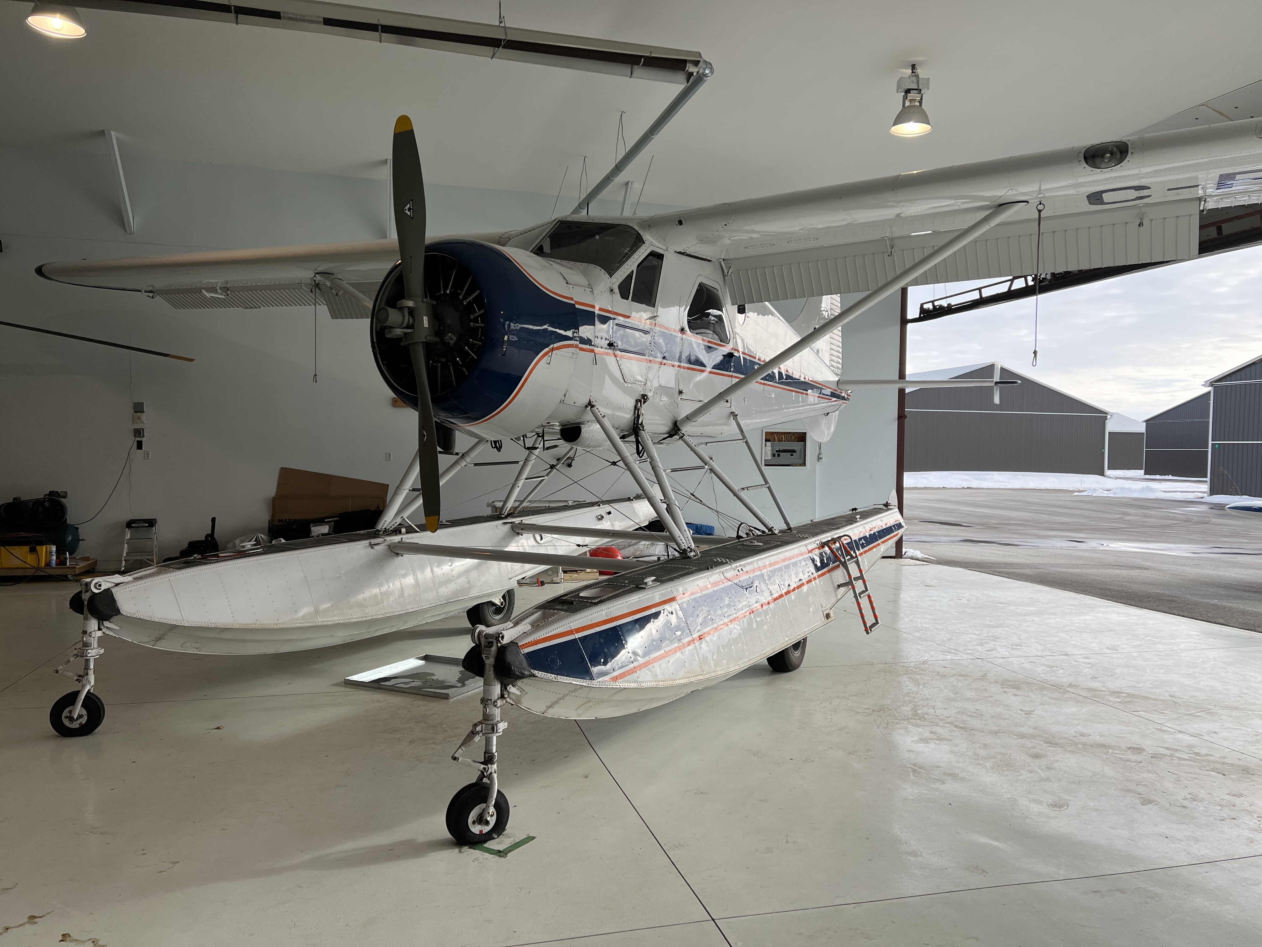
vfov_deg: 53.1
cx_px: 631
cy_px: 474
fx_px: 948
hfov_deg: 67.3
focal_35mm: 26
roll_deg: -0.7
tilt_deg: -2.4
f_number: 1.5
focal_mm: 5.7
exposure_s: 1/1468
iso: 50
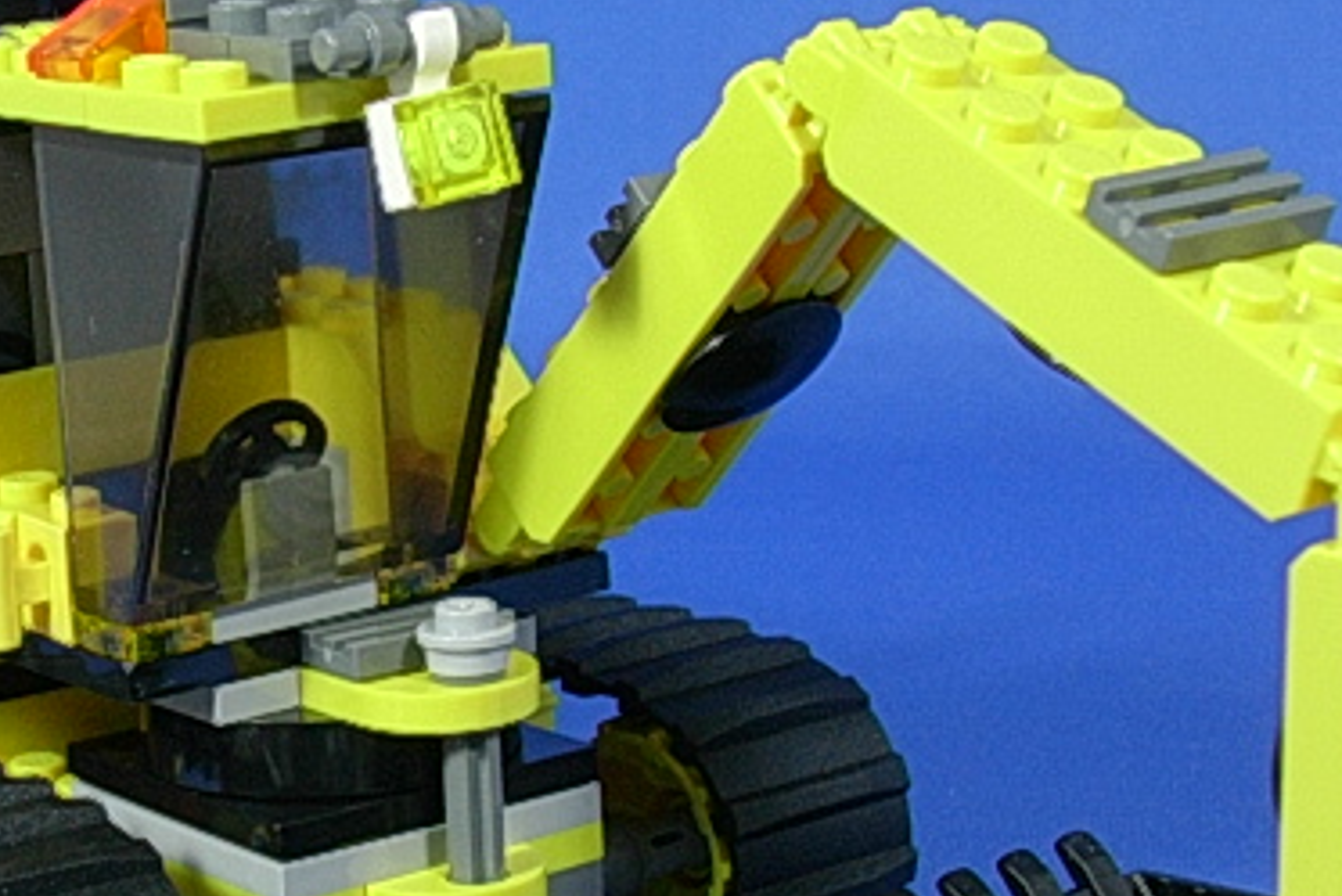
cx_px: 482
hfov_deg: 19.1
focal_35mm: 107
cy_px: 630
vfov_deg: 12.8
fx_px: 3990
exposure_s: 1/9.7
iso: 70
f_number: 3.4
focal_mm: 9
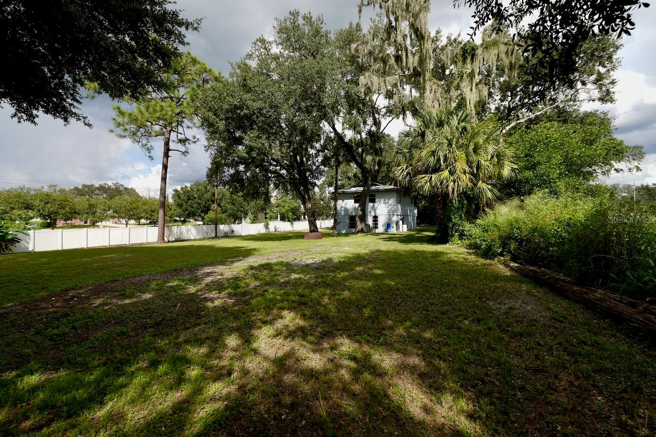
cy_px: 218
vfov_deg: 81.2
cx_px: 328
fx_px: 255
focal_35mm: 14
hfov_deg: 104.2
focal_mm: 14
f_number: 4.5
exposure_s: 1/400
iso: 64
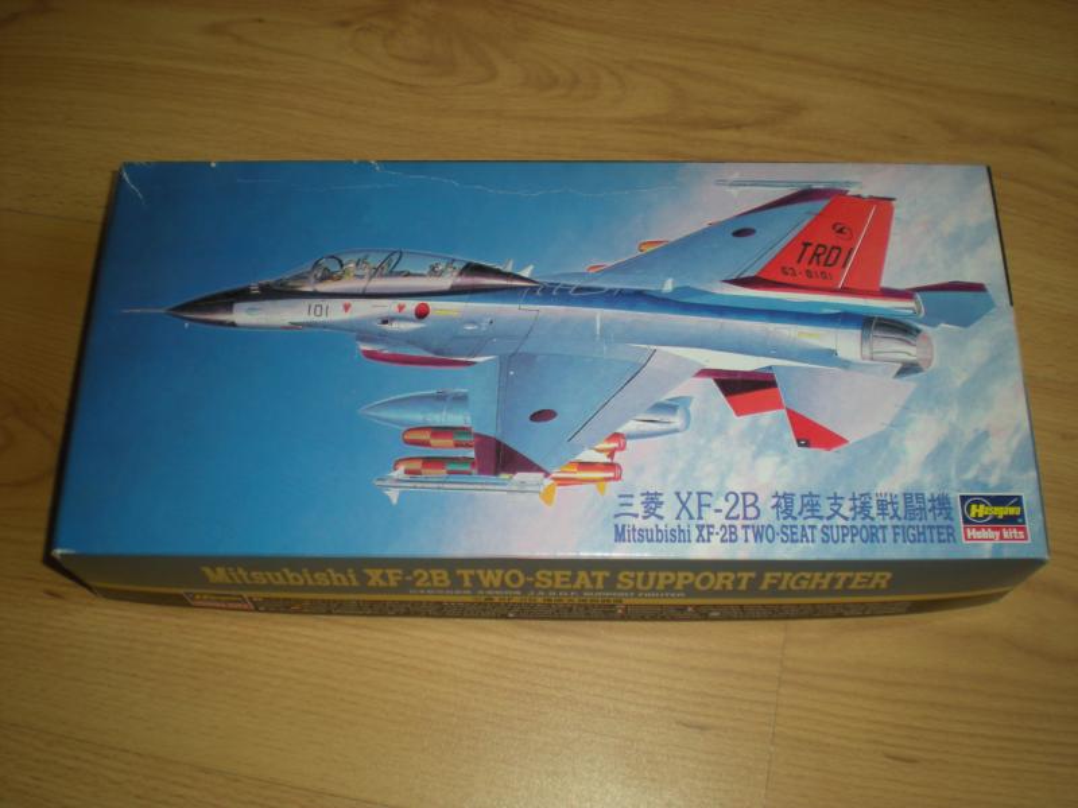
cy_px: 404
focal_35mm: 38
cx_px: 539
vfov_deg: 37.7
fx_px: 1183
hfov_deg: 49.0
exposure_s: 1/55.5
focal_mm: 6.3
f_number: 3.1
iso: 64
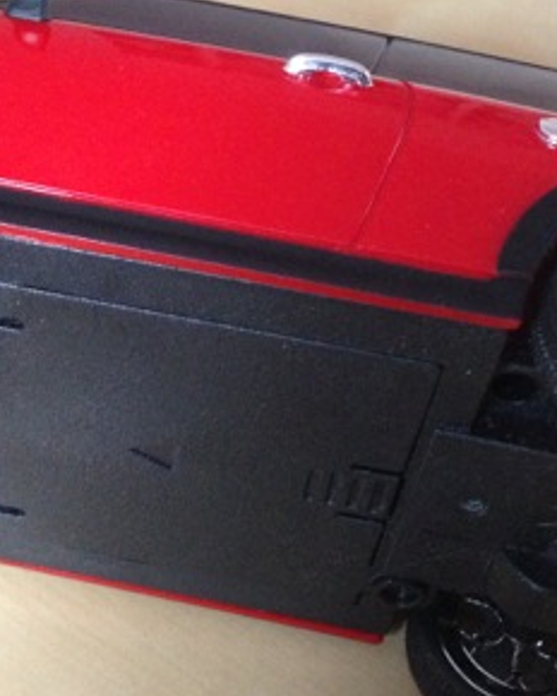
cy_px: 336
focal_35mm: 71
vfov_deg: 26.8
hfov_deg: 21.4
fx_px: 1463
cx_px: 161
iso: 400
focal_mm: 4.13
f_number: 2.4
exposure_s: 1/20
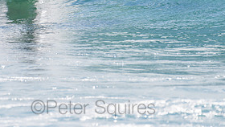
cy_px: -54
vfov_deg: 0.9
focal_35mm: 1329
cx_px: 41
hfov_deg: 1.6
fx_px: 7935
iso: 100
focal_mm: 500
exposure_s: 1/2000
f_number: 5.6
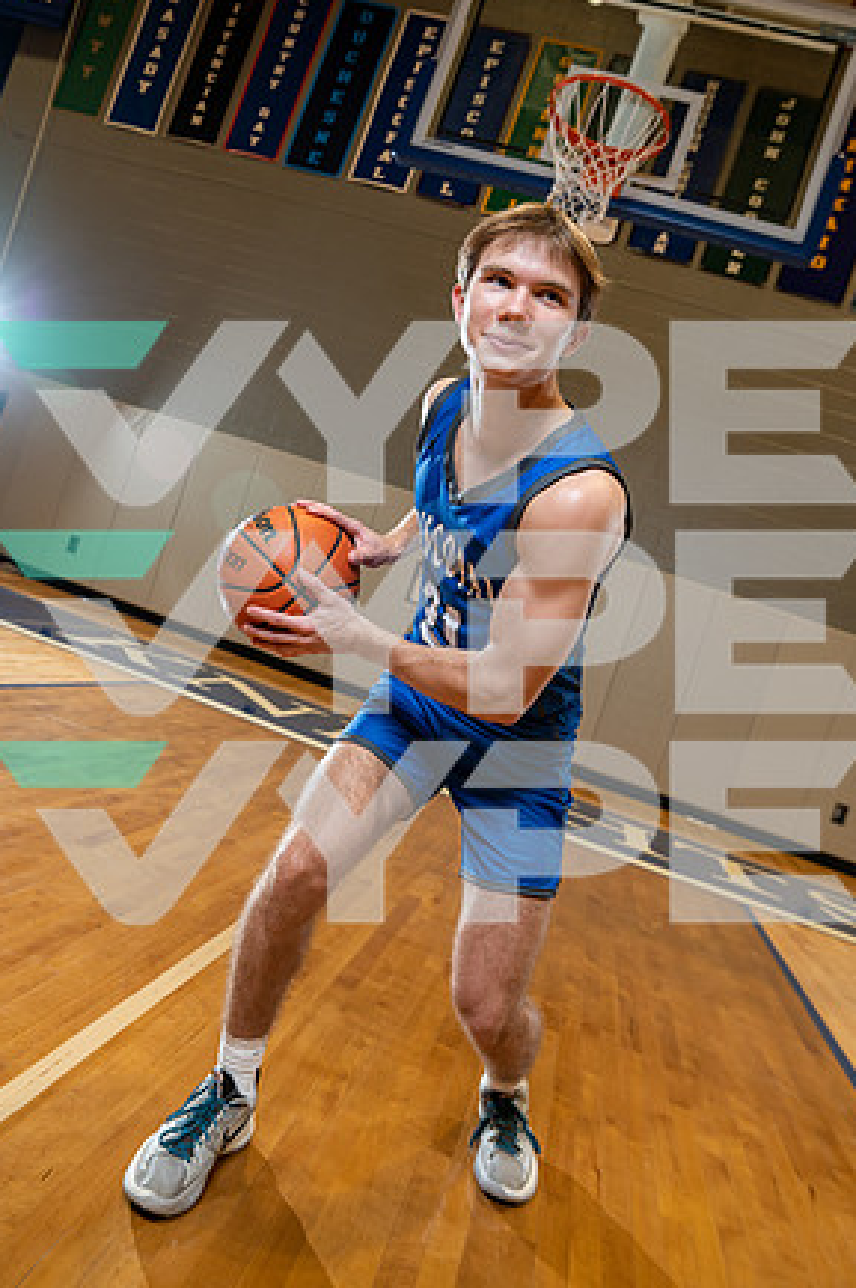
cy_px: 625
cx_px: 434
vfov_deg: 69.4
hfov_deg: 49.5
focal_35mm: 26
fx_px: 929
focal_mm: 25
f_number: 4
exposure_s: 1/125
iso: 400
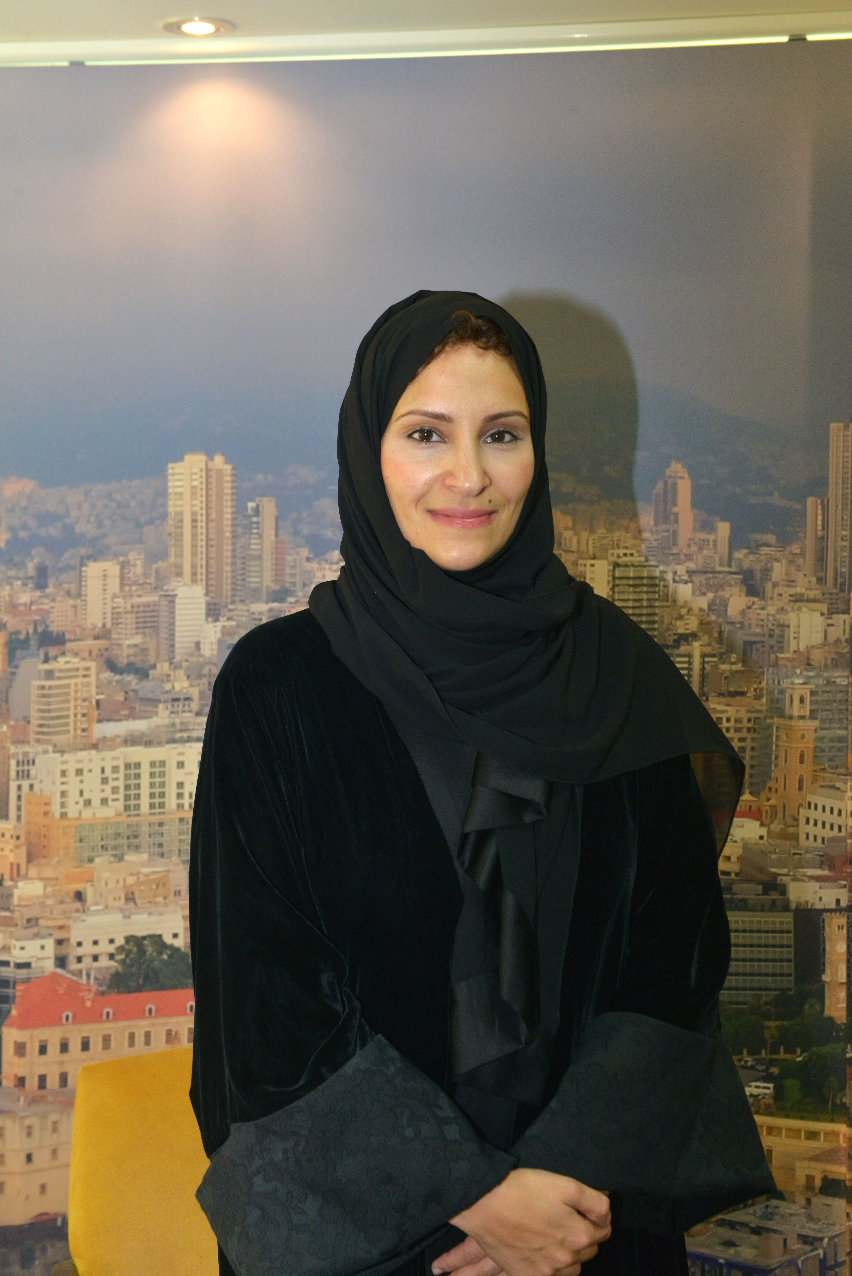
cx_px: 426
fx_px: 1844
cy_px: 638
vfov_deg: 38.2
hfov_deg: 26.0
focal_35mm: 52
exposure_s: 1/125
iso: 1250
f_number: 4.5
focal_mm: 52
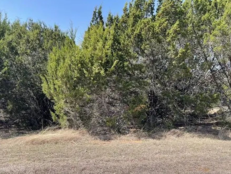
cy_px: 98
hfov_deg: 61.7
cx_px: 118
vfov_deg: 48.1
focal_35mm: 29
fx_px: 193
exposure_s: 1/1370
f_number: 1.6
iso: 32
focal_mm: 5.1
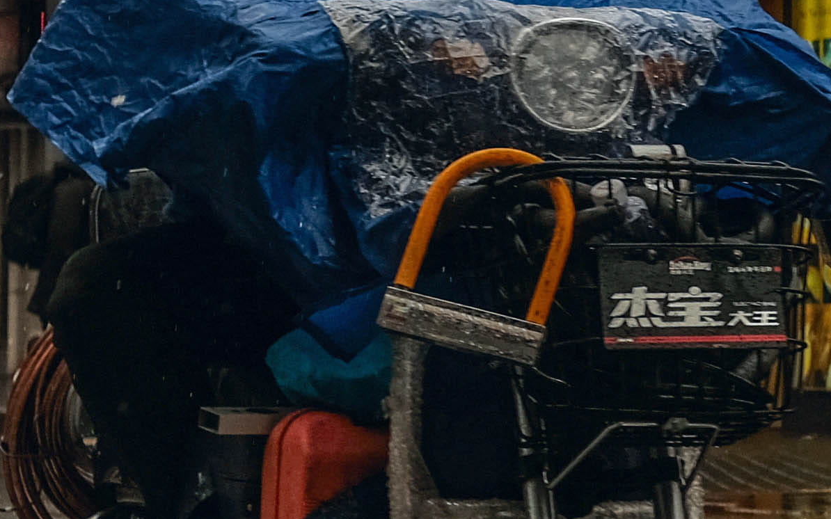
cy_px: -241
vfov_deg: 6.2
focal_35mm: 210
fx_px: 4756
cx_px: 1304
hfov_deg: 9.7
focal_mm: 27
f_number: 4
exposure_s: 1/500
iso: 400
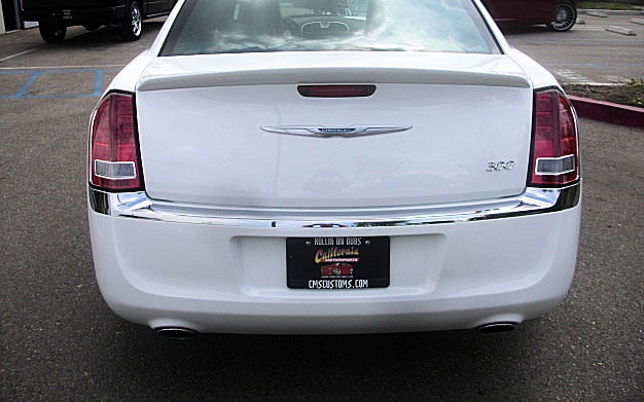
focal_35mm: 39
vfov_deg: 32.7
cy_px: 163
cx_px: 328
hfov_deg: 50.4
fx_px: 684
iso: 50
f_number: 2.8
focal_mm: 6.3
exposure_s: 1/1000
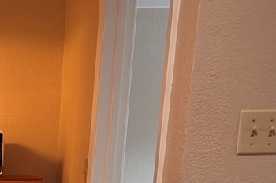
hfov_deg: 24.2
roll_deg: +0.4
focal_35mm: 73
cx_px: -85
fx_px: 559
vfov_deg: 16.8
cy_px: 282
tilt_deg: -12.8
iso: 160
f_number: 1.78
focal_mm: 6.76
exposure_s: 1/60
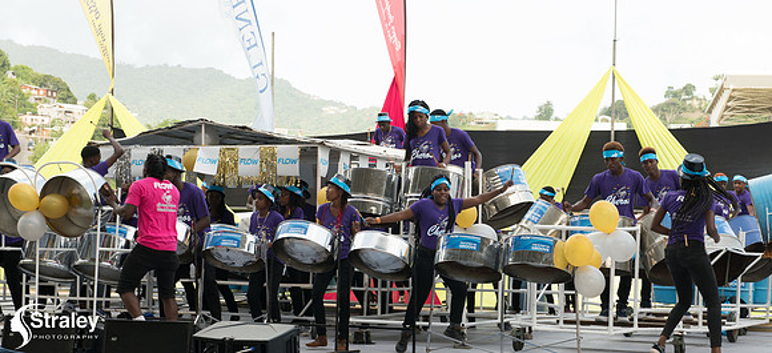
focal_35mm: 74
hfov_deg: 29.7
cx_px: 417
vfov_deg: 13.8
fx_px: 1457
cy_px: 253
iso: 250
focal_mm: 62
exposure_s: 1/125
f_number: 8
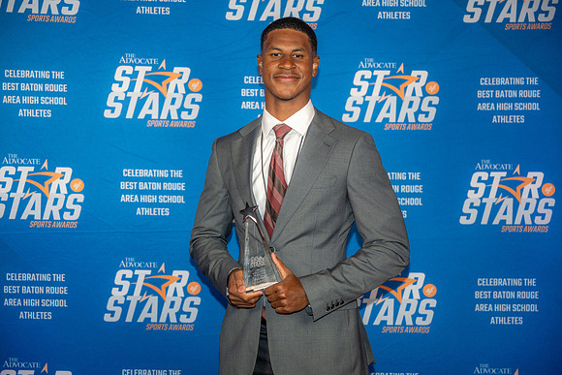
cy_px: 188
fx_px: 984
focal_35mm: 63
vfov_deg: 21.6
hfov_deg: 31.9
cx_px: 281
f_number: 3.2
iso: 320
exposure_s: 1/160
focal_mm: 63
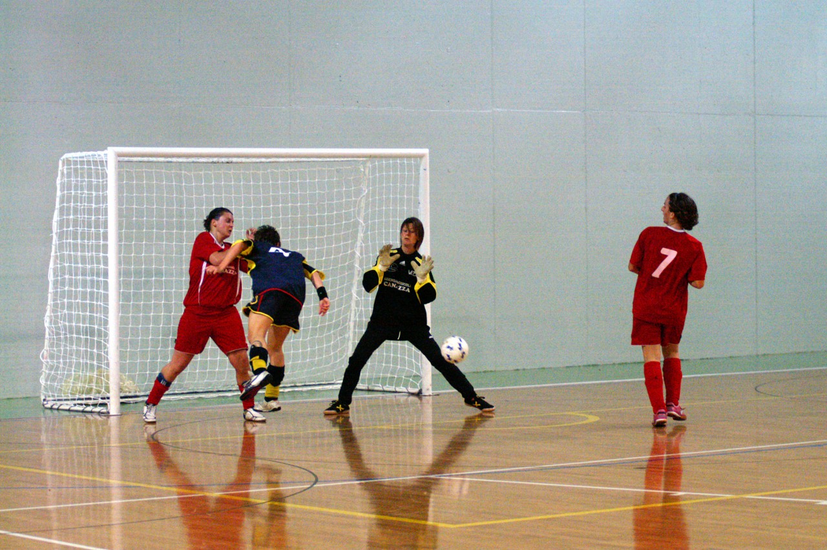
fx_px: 2582
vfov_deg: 12.2
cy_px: 275
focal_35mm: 112
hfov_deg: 18.2
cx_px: 414
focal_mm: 75
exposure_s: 1/500
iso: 3200
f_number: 2.8
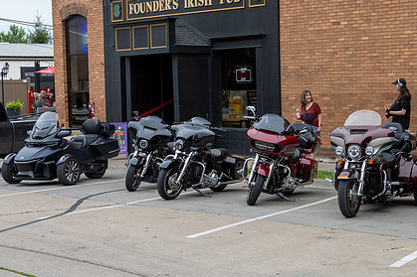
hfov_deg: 24.8
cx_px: 307
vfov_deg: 16.8
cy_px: 131
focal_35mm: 81
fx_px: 938
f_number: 5
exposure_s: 1/200
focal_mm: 33
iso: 320
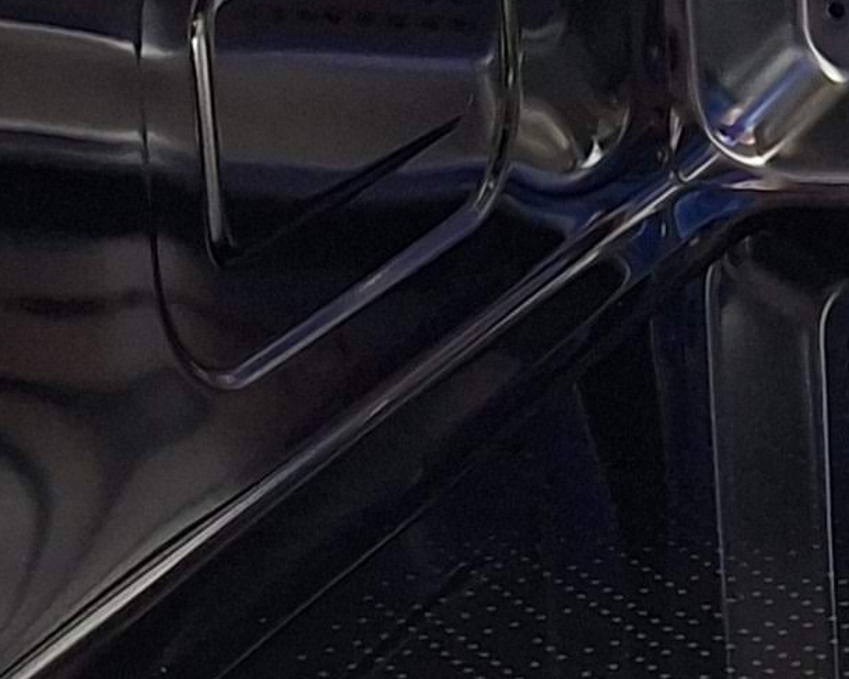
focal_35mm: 148
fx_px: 3717
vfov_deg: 10.4
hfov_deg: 12.0
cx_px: 1539
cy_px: 52
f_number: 1.8
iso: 320
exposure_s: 1/50
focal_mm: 5.54
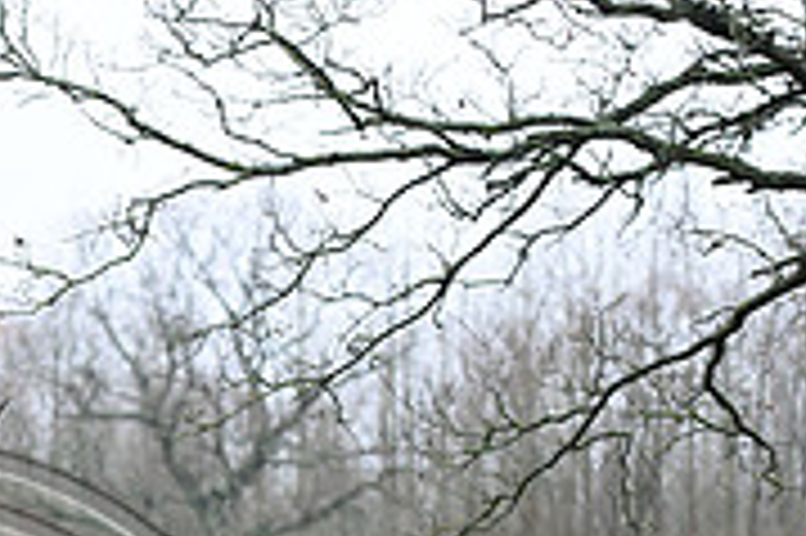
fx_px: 5078
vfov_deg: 6.0
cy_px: 838
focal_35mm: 227
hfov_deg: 9.0
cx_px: -176
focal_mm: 70
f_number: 3.2
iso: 2500
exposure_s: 1/1250
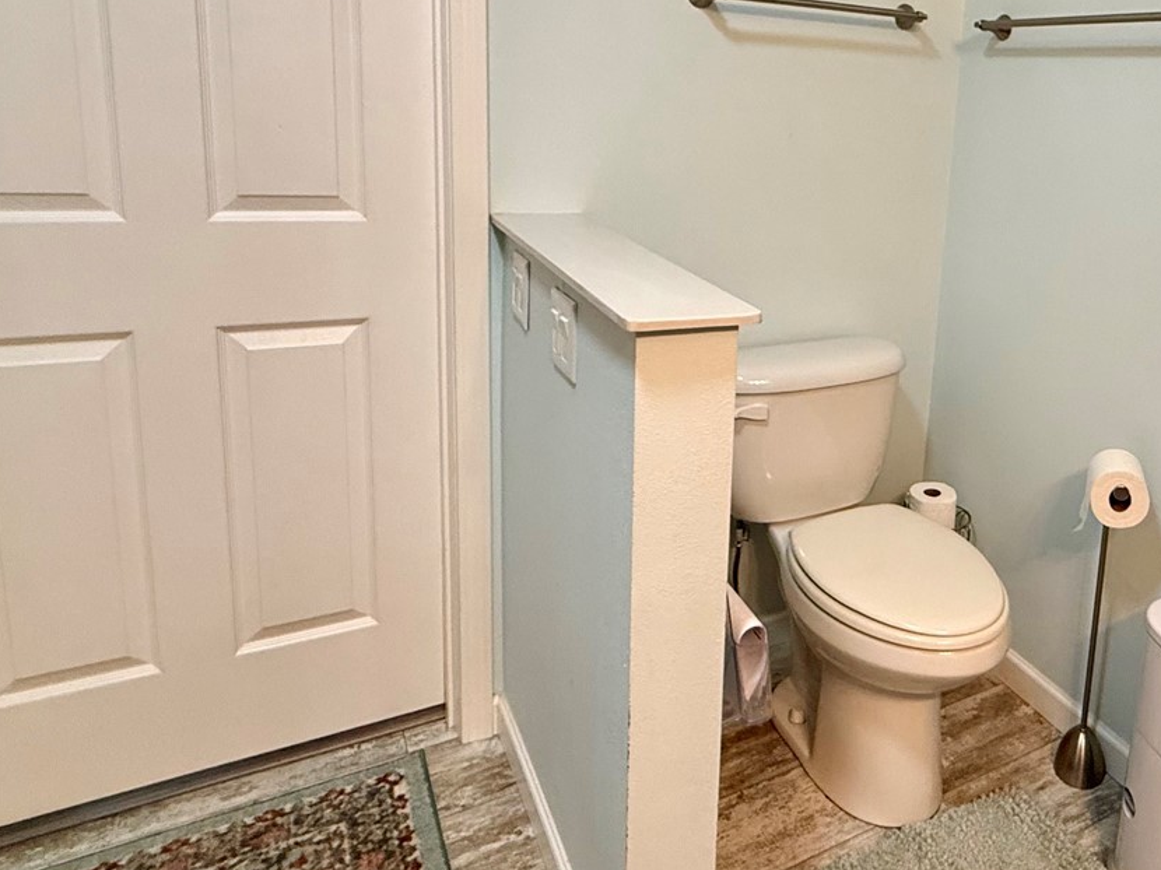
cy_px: 267
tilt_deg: -10.4
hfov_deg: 60.6
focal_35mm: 27
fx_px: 905
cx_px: 911
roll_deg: -4.4
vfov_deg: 50.1
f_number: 2.2
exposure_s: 1/60
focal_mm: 2.22
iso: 320
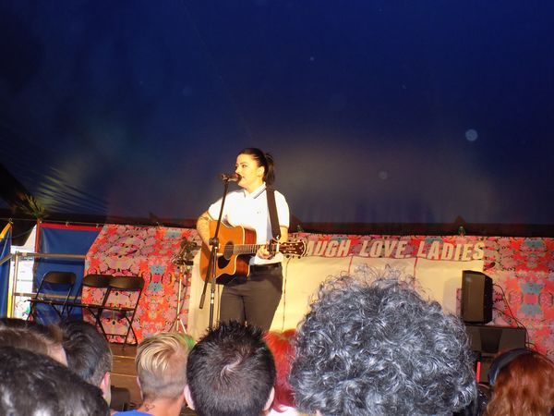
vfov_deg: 31.5
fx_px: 736
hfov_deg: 41.2
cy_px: 208
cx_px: 277
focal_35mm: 46
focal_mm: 8.1
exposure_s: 1/30
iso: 400
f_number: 3.7
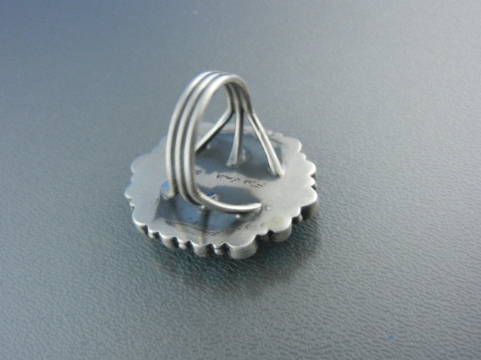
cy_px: 180
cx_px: 240
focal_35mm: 45
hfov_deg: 42.1
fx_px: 625
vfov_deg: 32.2
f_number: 3.8
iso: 400
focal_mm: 8.1
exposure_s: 1/28.2
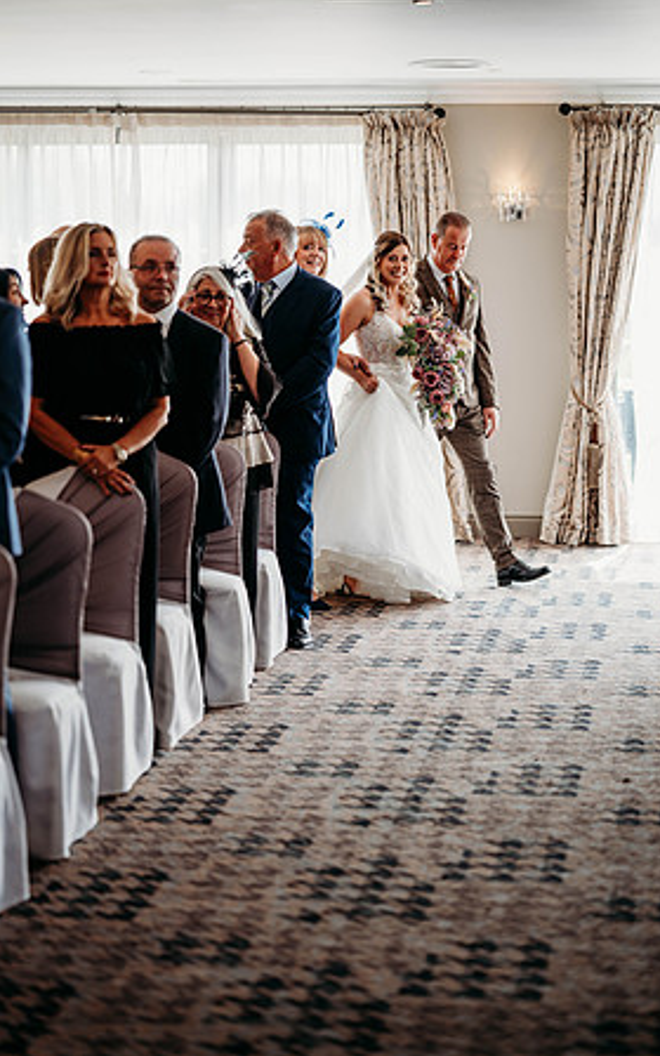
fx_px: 2504
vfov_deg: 23.8
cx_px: 326
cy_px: 528
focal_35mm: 87
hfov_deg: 15.0
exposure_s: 1/320
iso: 100
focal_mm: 85
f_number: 2
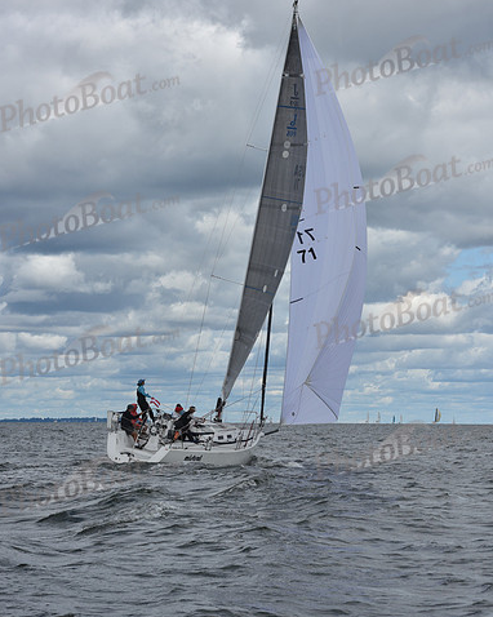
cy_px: 267
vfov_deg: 16.9
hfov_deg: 13.5
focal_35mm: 114
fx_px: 2081
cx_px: 247
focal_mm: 100
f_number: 10
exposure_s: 1/800
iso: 250
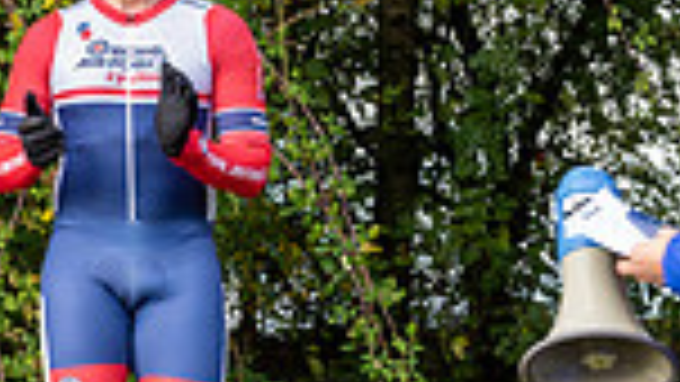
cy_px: -53
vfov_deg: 8.2
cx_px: -367
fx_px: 2651
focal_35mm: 147
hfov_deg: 13.7
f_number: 5.6
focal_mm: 32
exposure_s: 1/125
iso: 200
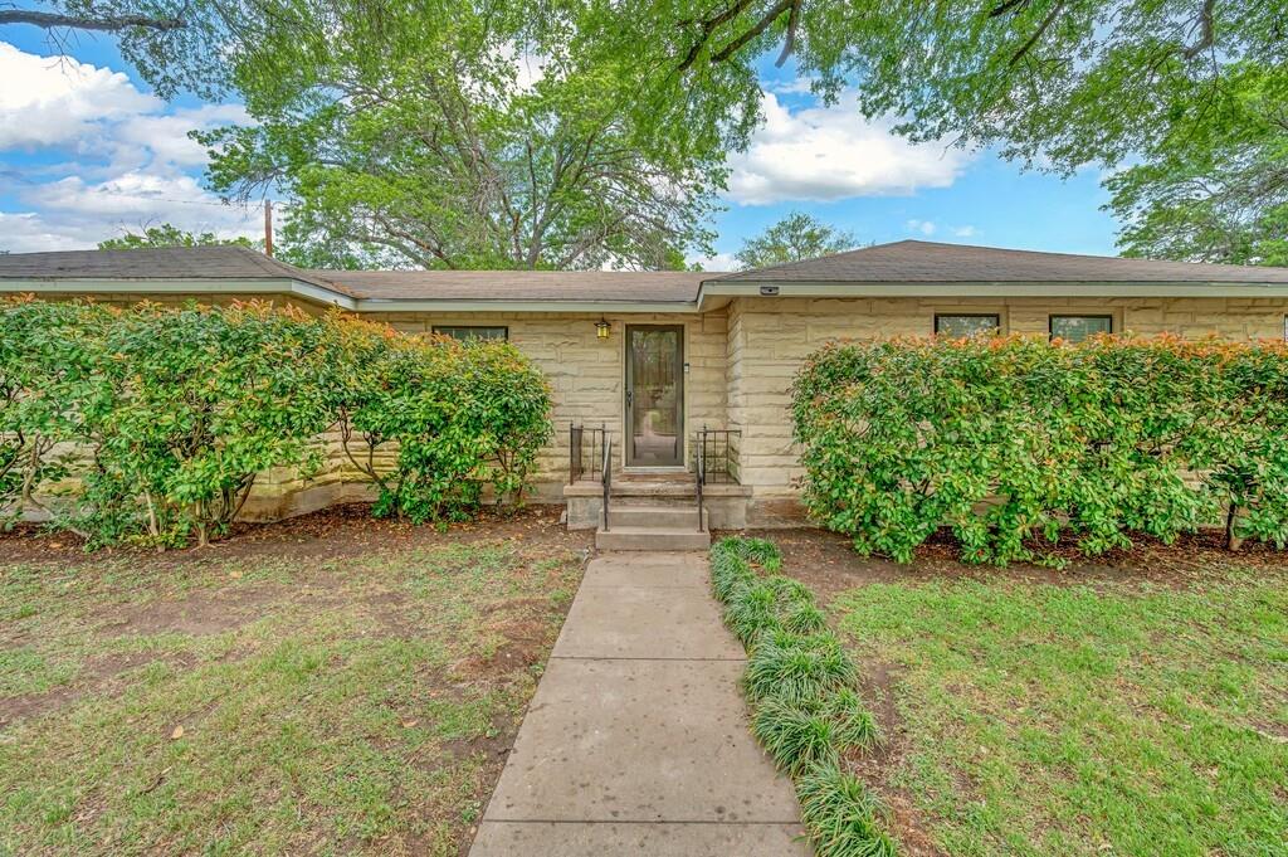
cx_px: 644
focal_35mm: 14
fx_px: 500
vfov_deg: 81.1
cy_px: 428
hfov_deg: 104.3
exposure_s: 1/60
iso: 100
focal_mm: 14
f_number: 8
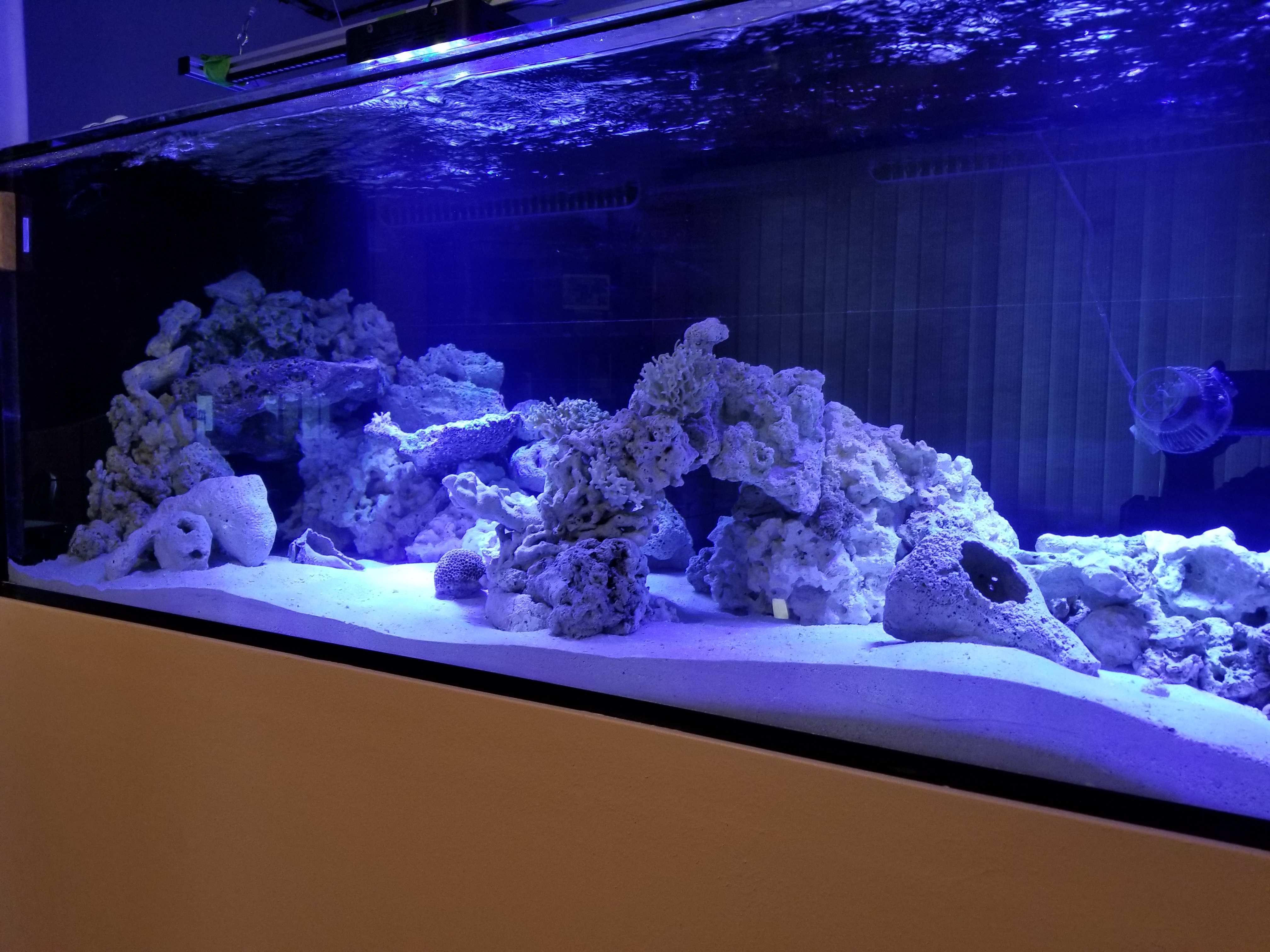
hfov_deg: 67.3
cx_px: 635
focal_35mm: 26
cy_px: 476
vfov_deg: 53.1
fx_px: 954
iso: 160
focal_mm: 4.25
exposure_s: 1/30
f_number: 1.7
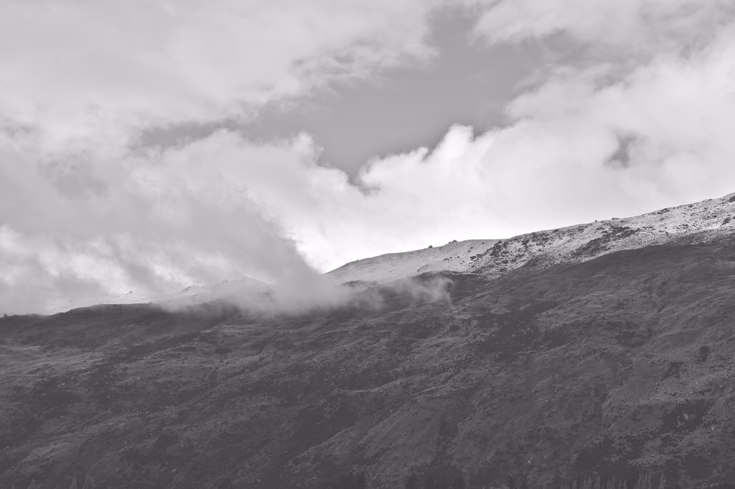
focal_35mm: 70
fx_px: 1428
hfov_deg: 28.9
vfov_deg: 19.4
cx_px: 368
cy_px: 244
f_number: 14
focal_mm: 70
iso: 100
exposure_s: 1/160
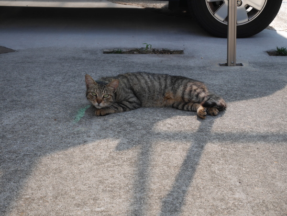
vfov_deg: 23.0
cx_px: 144
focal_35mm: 64
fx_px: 531
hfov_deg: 30.2
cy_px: 108
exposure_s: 1/200
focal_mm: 32
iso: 200
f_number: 6.3
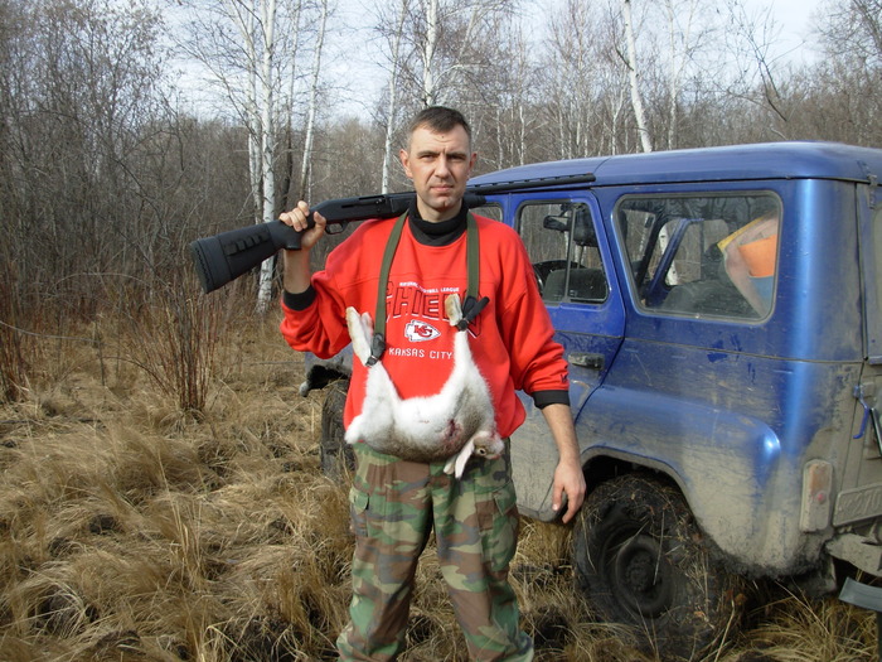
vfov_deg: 37.7
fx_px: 968
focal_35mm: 38
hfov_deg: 49.0
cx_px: 441
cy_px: 331
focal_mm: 6.3
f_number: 2.9
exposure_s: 1/322
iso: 50
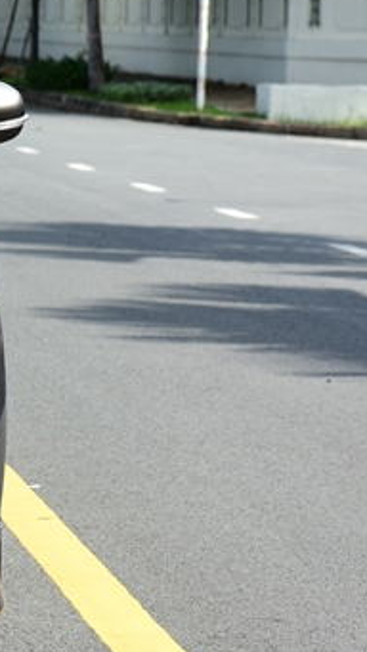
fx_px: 3717
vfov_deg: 10.0
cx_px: -508
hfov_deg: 5.5
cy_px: 196
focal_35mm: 215
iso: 125
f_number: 5.6
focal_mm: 70
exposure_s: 1/400
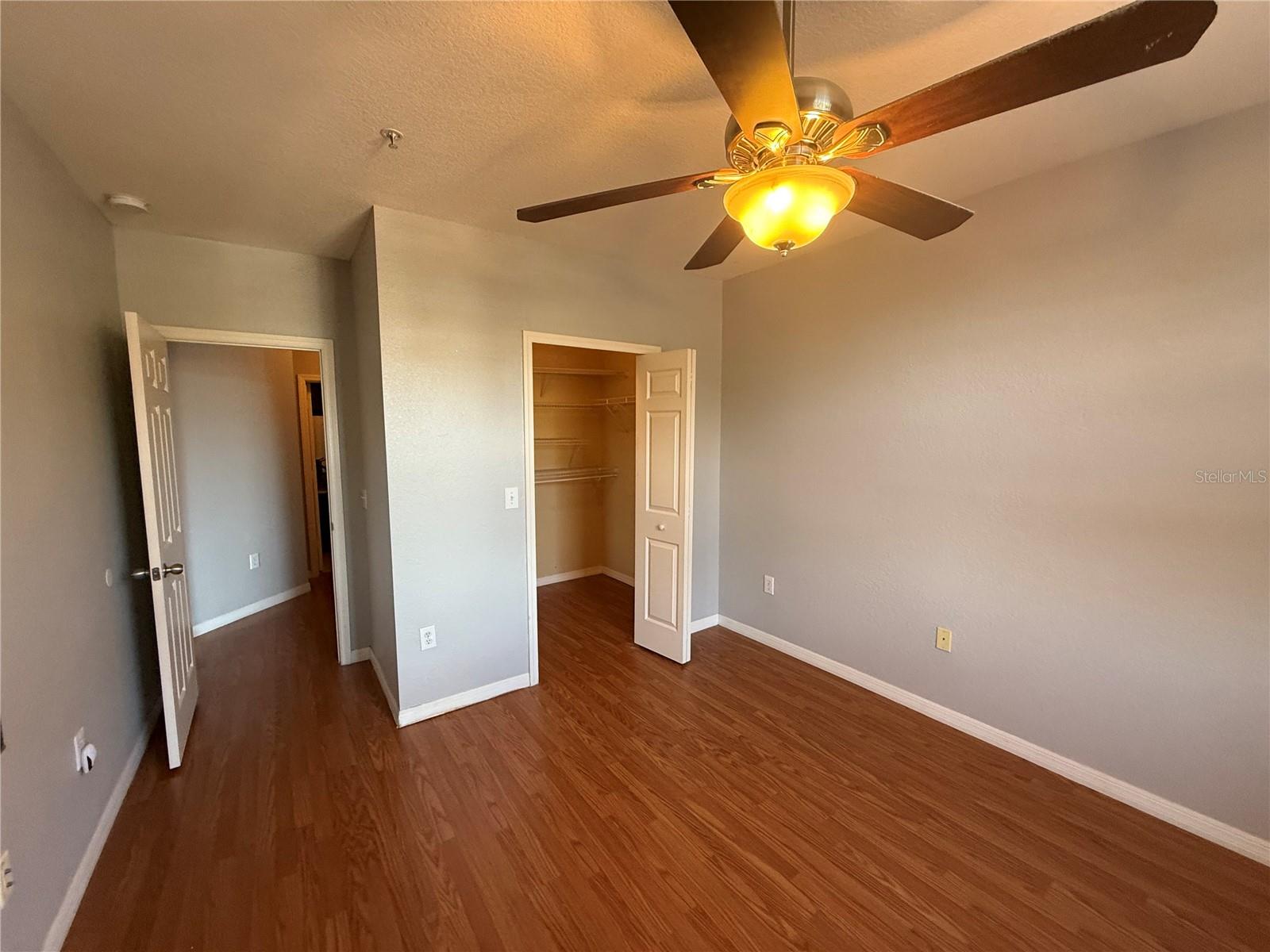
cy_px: 476
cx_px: 635
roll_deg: -0.3
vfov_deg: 85.7
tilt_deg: -4.8
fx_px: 514
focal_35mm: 14
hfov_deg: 102.1
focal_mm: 2.22
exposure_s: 1/60
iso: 250
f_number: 2.2
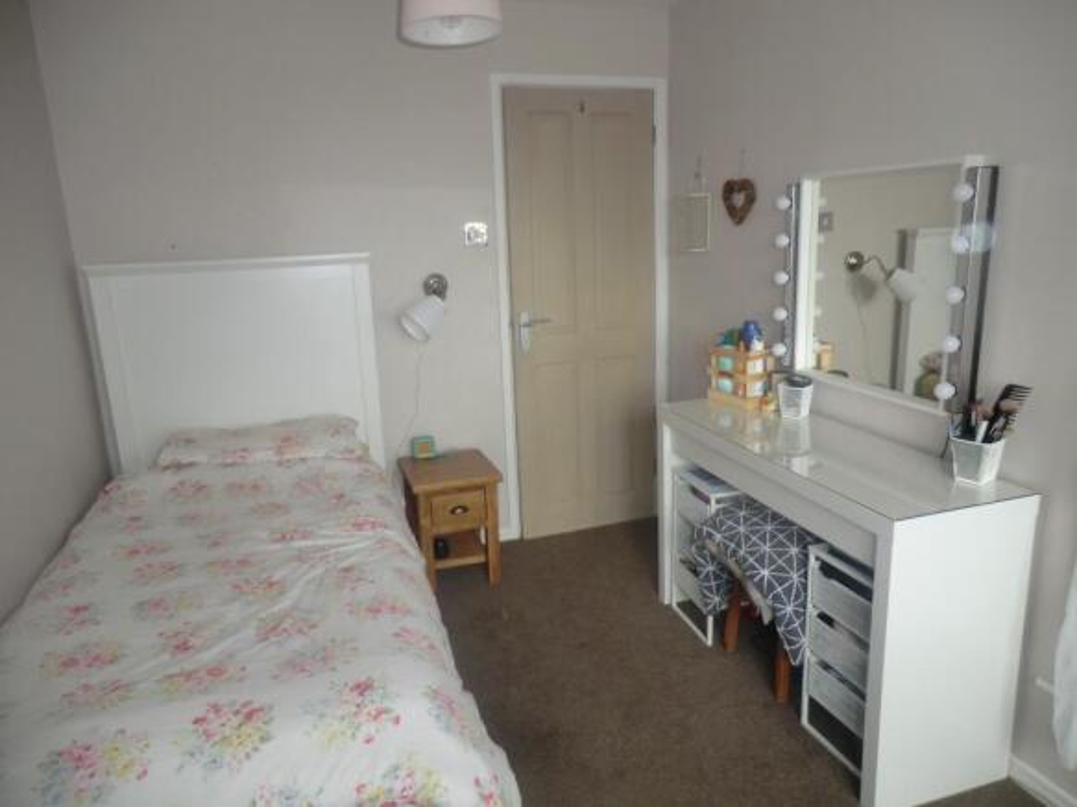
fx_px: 747
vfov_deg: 56.8
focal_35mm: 24
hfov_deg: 71.6
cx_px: 538
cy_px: 404
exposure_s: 1/60
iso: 160
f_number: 3.2
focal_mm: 4.3
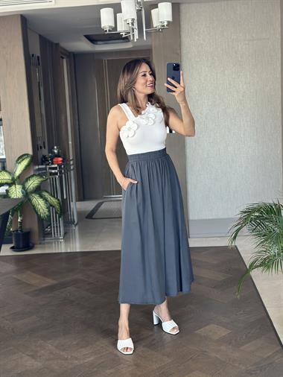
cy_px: 188
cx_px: 142
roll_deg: +3.0
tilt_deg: -16.9
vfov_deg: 39.6
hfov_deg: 30.3
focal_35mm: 48
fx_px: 523
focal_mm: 6.86
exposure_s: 1/60
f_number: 1.78
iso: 160
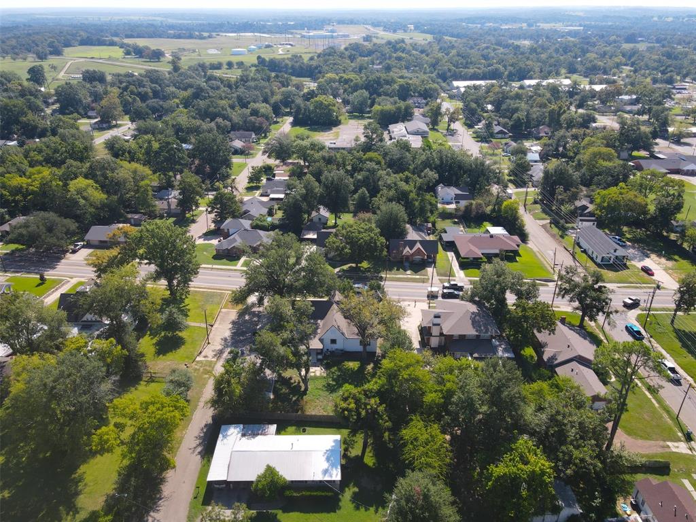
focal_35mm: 24
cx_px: 348
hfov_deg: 71.6
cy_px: 261
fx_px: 483
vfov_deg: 56.8
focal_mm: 4.5
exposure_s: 1/350
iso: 100
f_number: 2.8
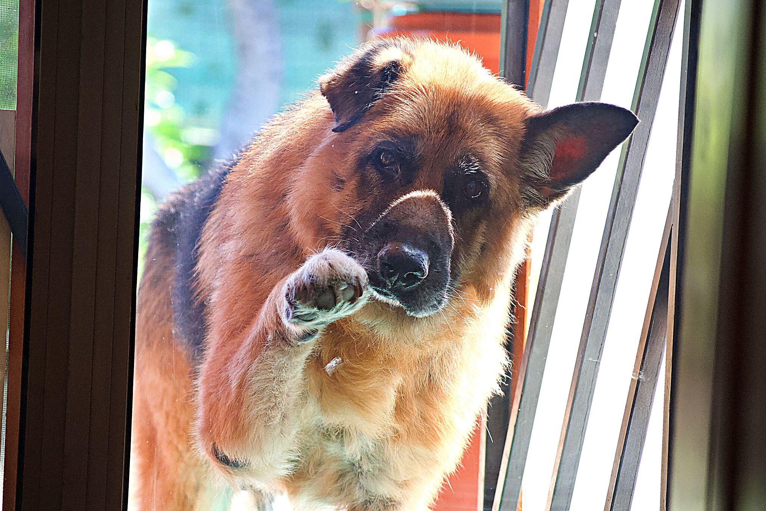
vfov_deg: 7.6
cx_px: 339
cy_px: 272
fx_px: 3850
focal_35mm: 181
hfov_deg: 11.4
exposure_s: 1/500
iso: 1800
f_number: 4.5
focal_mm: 102
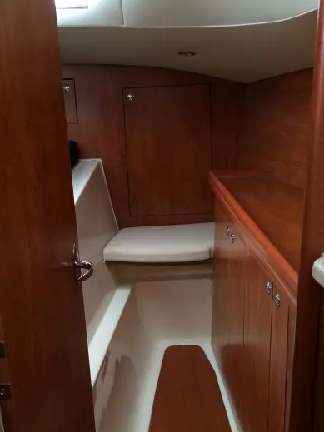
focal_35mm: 37
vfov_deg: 50.0
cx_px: 146
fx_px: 462
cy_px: 249
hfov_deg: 38.6
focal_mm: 4.12
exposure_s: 1/30
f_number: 2.2
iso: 100
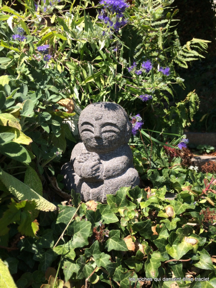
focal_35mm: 29
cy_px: 144
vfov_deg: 61.7
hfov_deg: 48.2
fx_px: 241
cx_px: 108
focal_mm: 4.15
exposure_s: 1/1080
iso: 32
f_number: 2.2
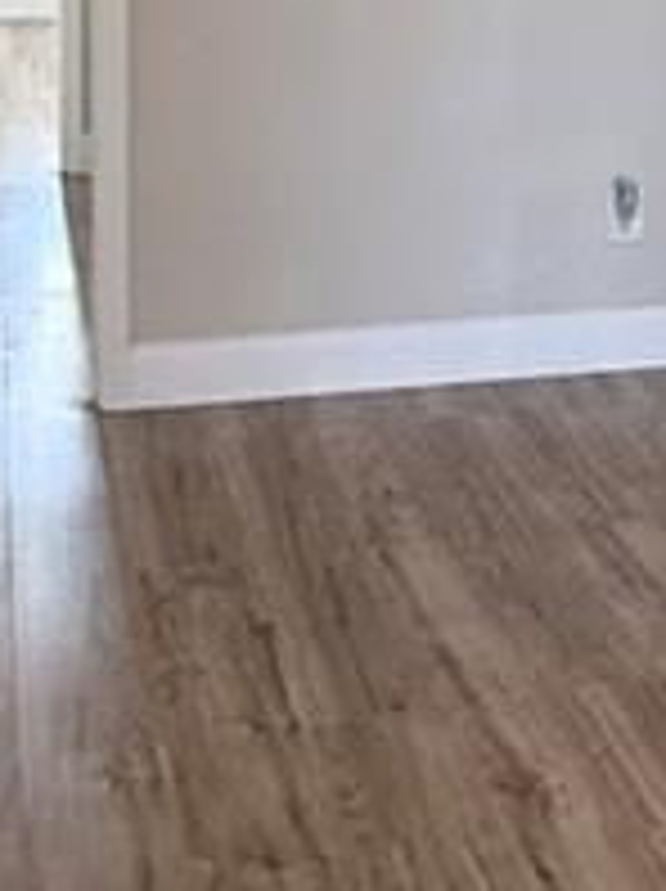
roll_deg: -2.1
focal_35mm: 85
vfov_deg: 22.1
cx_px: 760
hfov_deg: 16.7
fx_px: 2185
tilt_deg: -7.5
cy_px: -9
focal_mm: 2.22
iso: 500
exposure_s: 1/120
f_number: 2.2
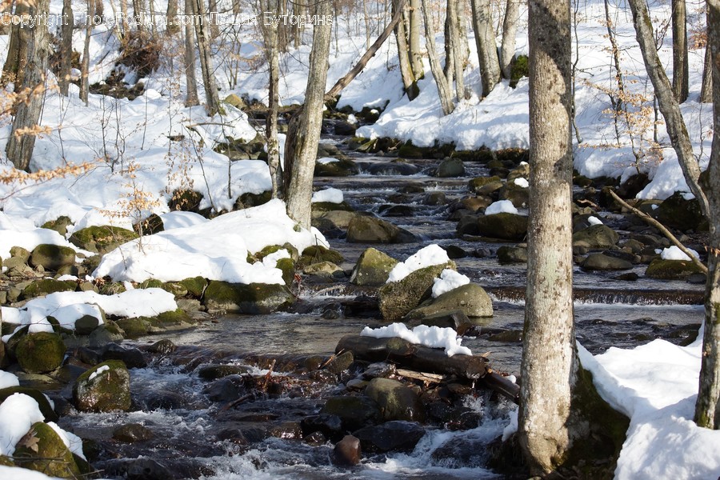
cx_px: 360
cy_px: 240
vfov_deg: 13.0
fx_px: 2100
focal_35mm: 105
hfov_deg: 19.5
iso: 400
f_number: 5.6
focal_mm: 70
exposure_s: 1/1600
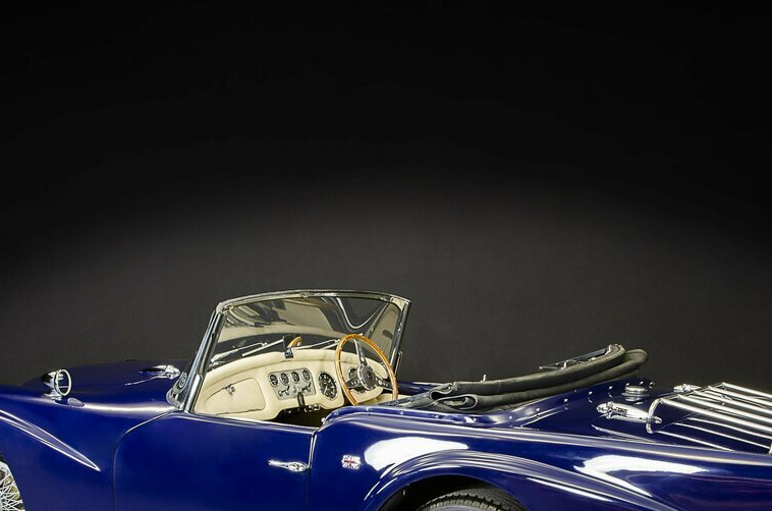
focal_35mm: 57
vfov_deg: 23.4
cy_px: 382
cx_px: 426
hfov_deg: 35.1
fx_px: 1220
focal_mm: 24
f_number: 13
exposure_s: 2
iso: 200
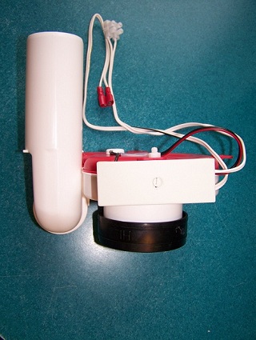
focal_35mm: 38
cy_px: 170
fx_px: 374
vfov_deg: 48.9
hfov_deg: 37.8
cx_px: 128
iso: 80
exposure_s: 1/60
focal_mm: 6.3
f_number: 2.8
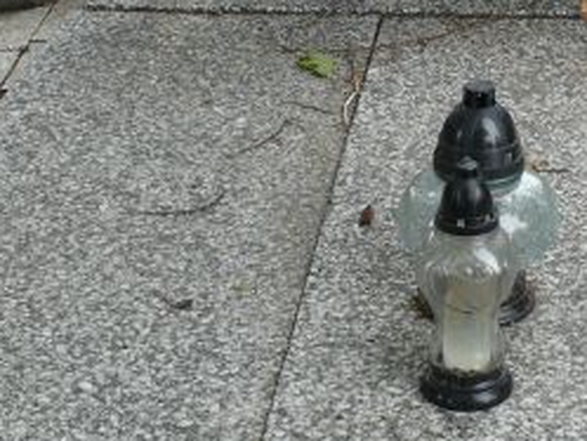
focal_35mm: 90
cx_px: 514
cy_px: 210
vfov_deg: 16.4
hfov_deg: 21.3
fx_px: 1527
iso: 100
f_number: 2.8
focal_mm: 7.4
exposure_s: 1/125
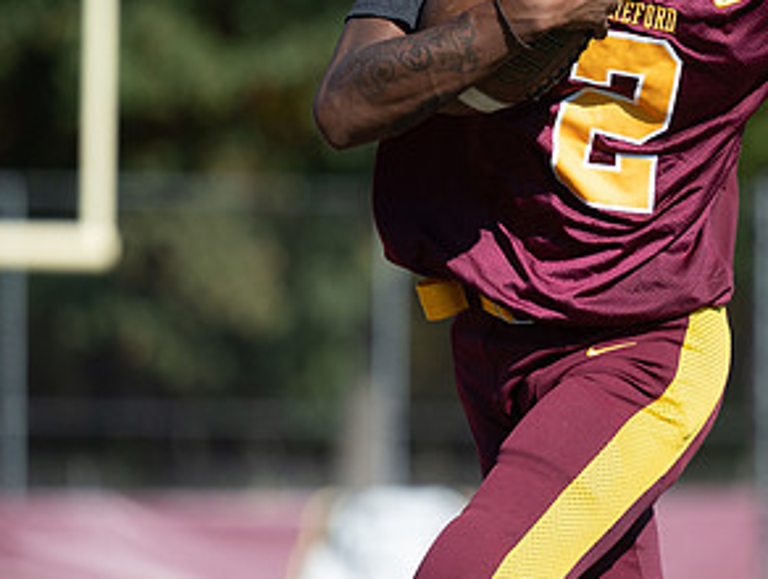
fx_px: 8556
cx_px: 726
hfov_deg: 5.1
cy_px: 274
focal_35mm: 385
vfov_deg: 3.9
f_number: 2.8
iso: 110
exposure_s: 1/2000
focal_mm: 145
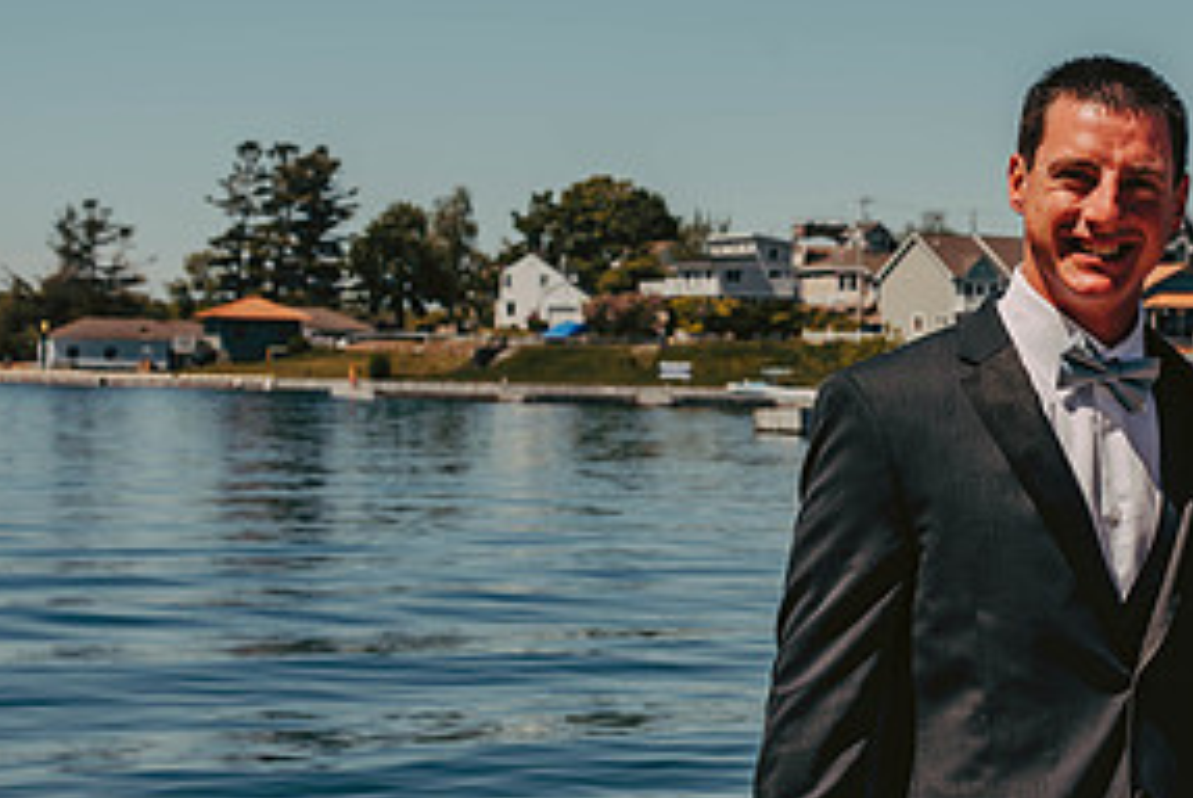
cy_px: 355
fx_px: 3350
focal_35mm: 101
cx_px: 985
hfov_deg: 19.9
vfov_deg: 13.6
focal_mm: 50
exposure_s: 1/500
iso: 125
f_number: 7.1
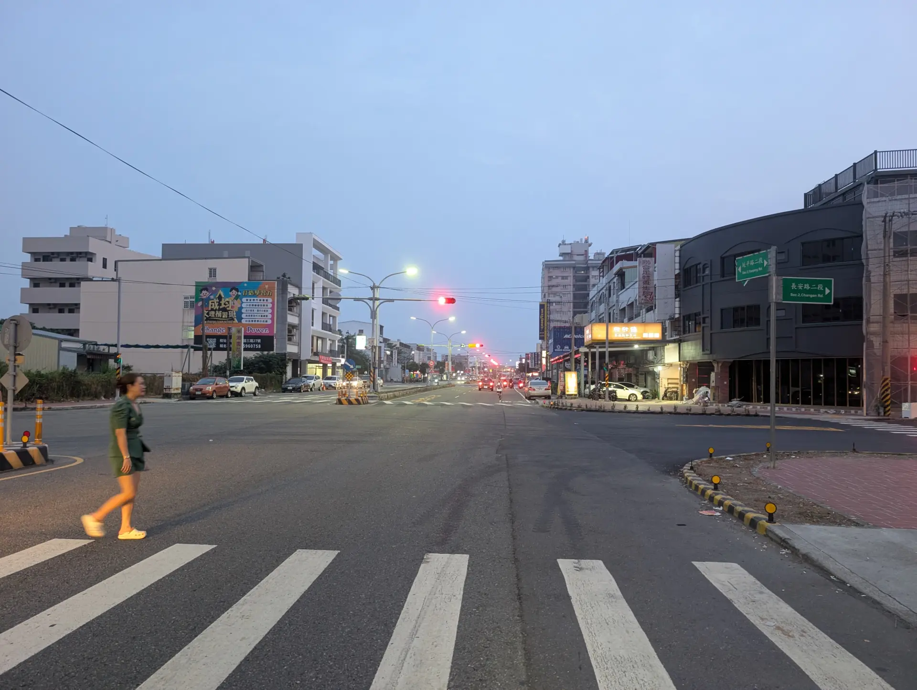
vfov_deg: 56.9
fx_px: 637
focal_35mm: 24
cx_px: 458
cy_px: 345
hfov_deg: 71.5
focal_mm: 6.9
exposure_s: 1/46.3
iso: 435
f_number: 1.68
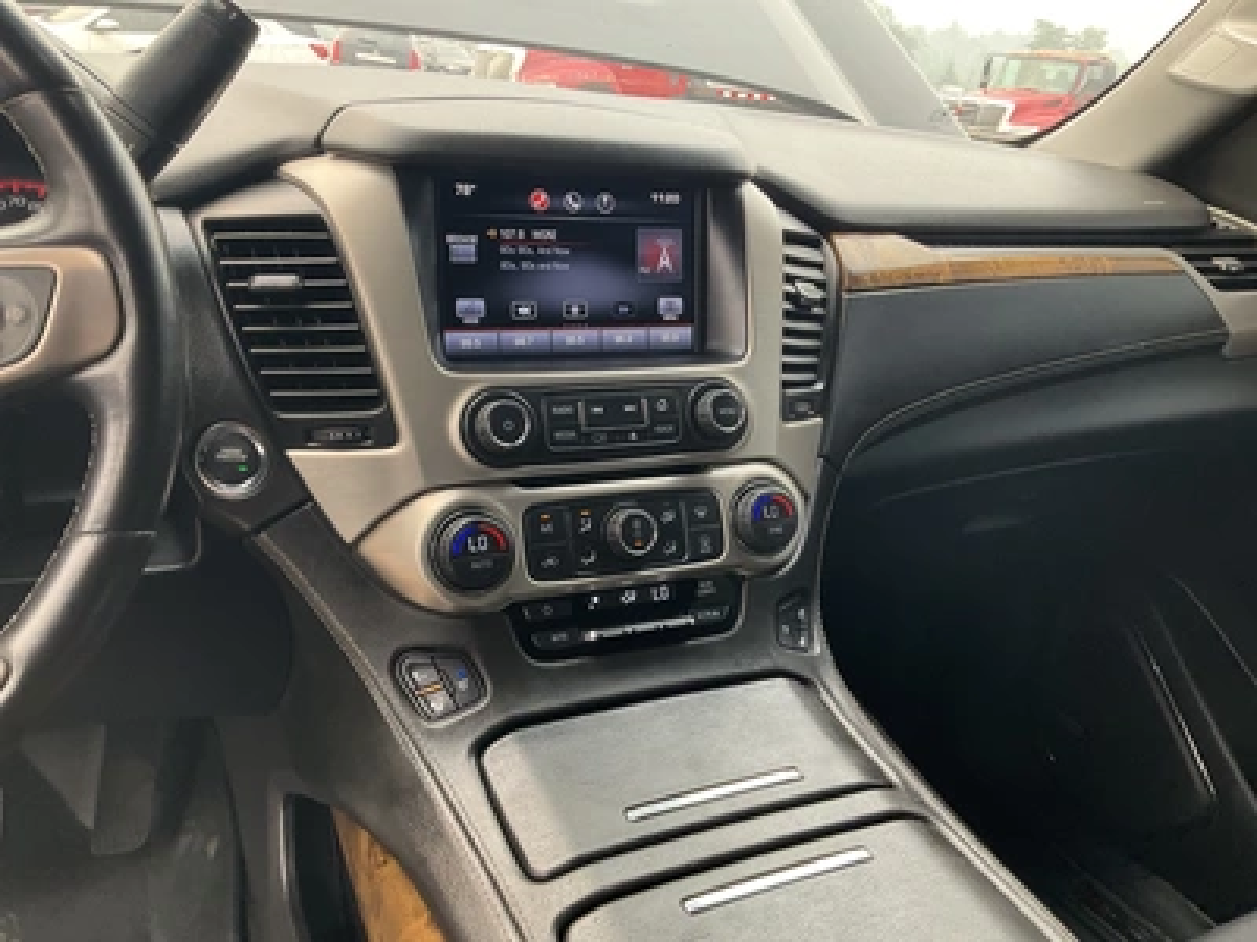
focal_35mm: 29
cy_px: 471
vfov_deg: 48.2
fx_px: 1053
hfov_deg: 61.7
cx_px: 628
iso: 40
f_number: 1.8
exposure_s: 1/122
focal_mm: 3
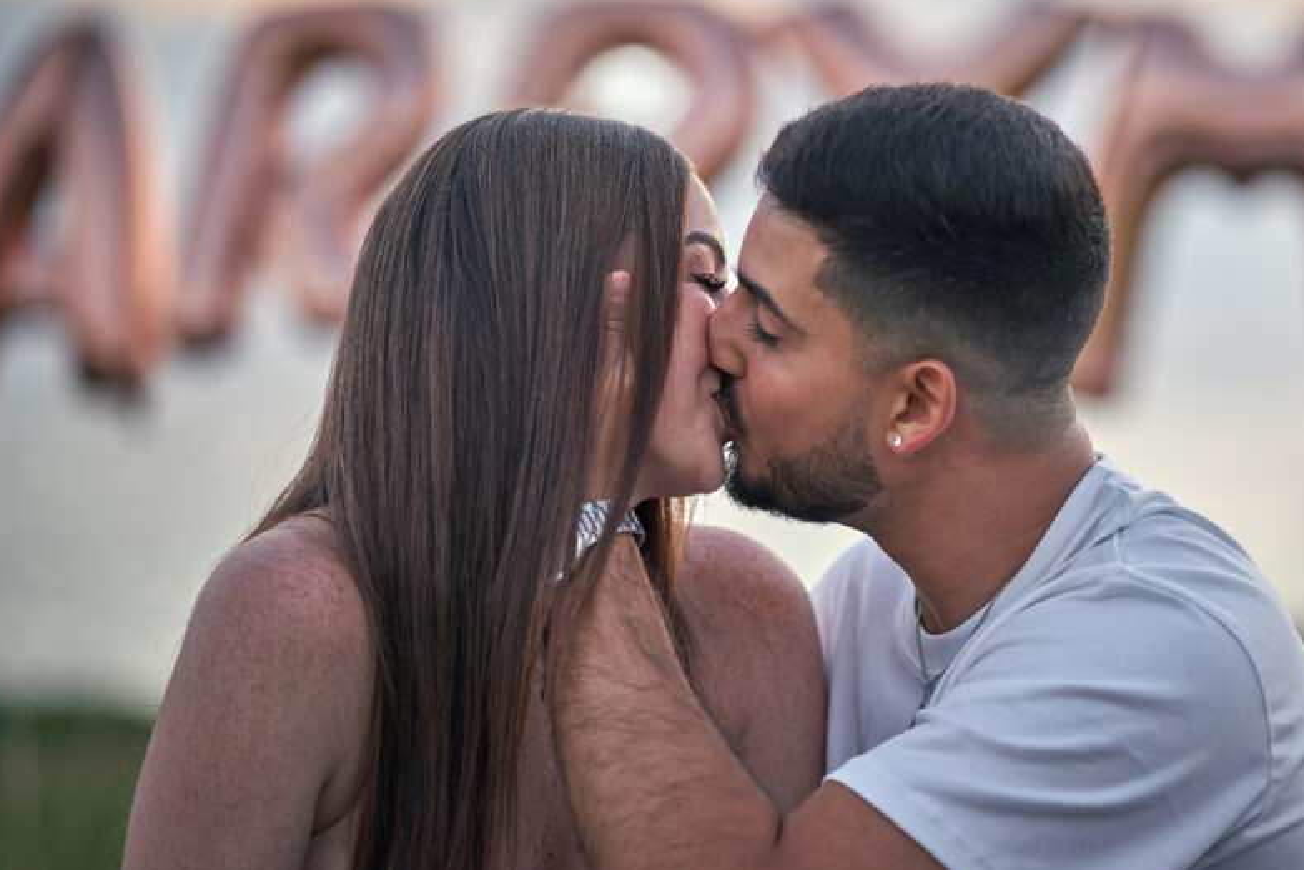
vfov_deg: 12.3
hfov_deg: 18.4
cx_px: 837
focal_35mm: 111
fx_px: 4021
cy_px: 370
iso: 100
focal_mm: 85
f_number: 1.8
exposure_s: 1/125
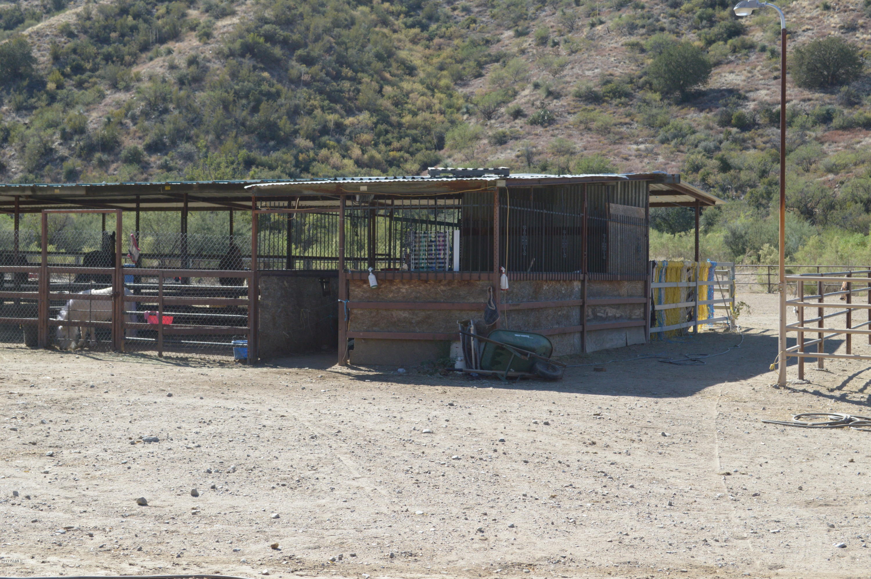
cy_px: 290
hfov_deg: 35.1
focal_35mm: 57
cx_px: 436
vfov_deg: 23.7
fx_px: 1378
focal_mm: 38
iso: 400
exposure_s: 1/500
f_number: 10
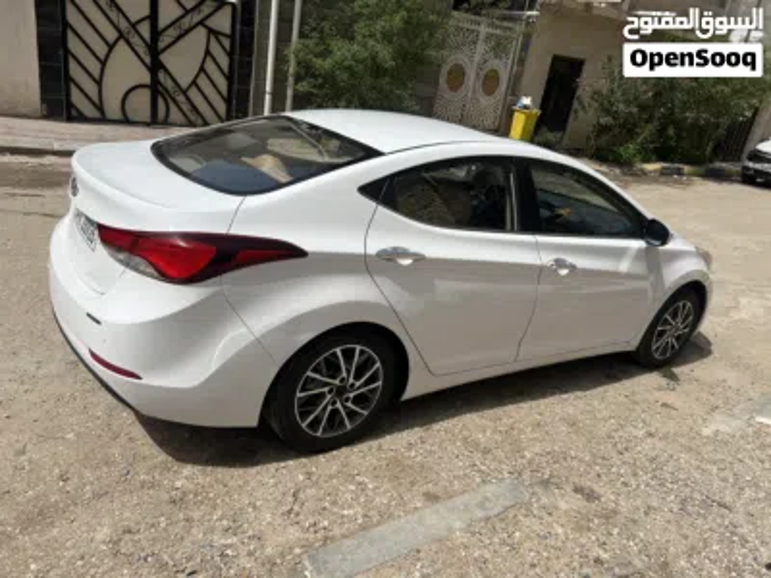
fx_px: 579
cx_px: 386
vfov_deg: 53.1
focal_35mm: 26
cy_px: 289
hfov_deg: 67.3
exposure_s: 1/6993
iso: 50
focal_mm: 5.7
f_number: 1.5
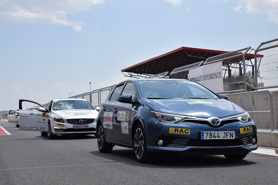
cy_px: 92
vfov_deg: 21.6
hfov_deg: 31.9
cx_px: 139
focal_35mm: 63
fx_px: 486
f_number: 11
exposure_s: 1/800
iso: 400
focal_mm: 42
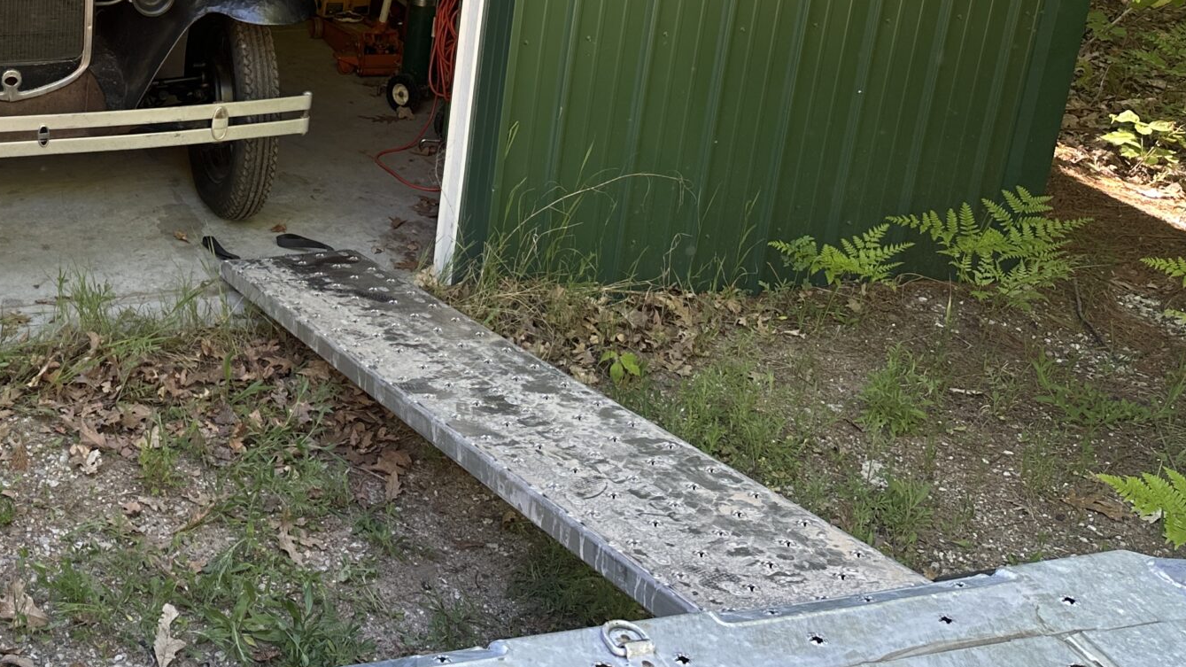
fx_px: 1572
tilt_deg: -18.8
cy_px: 78
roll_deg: -0.9
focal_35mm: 50
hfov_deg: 37.8
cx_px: 59
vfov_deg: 23.4
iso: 64
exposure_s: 1/121
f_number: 1.78
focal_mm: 6.86
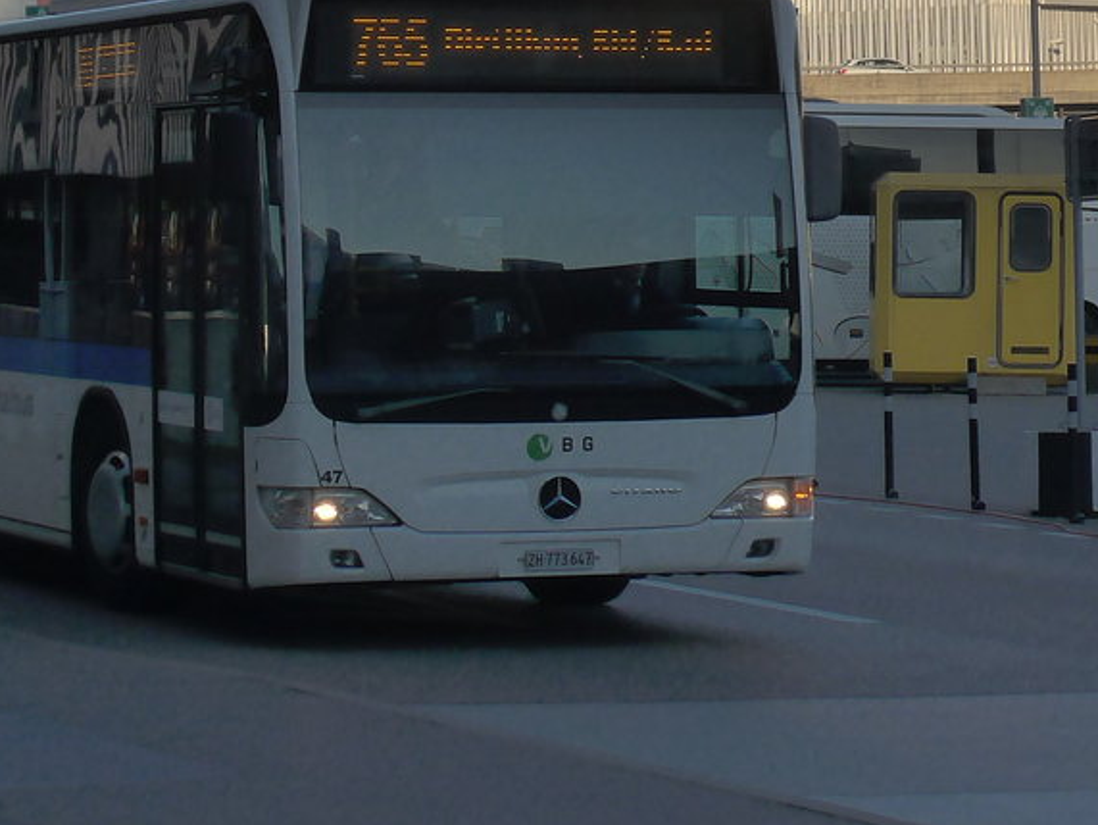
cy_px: 92
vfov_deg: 8.8
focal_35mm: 168
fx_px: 5332
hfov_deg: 11.8
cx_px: 500
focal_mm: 16
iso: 160
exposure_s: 1/800
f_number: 4.4
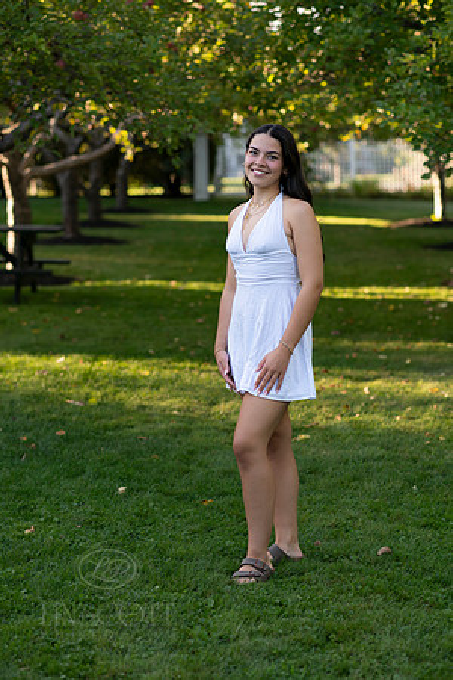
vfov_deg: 23.9
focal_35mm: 85
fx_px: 1604
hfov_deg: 16.1
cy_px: 340
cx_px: 226
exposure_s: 1/320
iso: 100
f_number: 2.8
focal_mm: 85
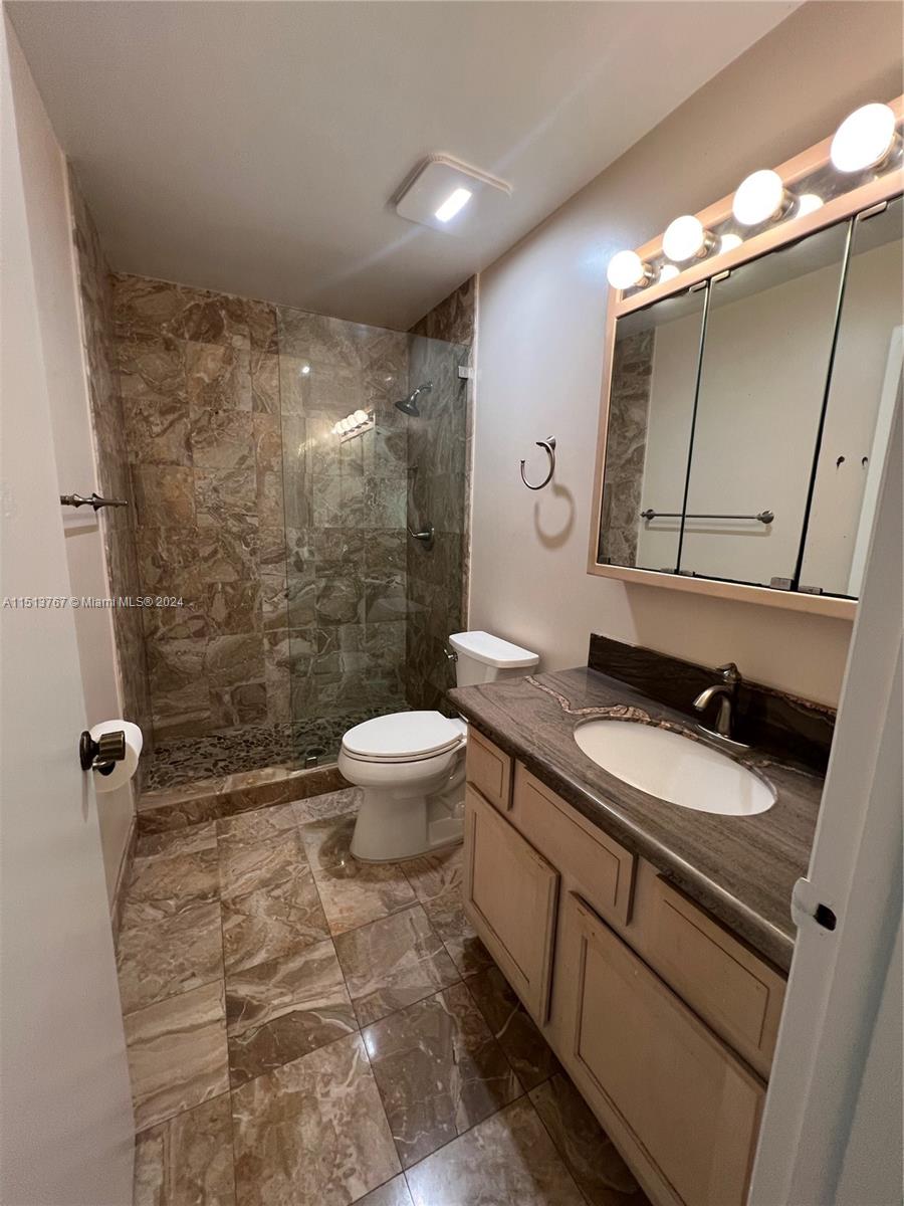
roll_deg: -0.7
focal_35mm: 13
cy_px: 603
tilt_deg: -9.3
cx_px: 452
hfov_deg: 89.9
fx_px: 453
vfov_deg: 106.2
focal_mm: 1.57
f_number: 1.8
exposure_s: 1/60
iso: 200
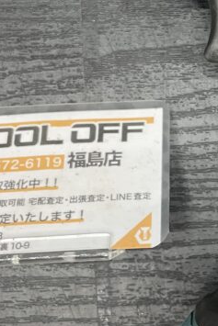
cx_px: 248
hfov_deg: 16.9
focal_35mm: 78
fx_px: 708
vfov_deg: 26.0
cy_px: 161
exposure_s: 1/50
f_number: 1.6
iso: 100
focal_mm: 4.2
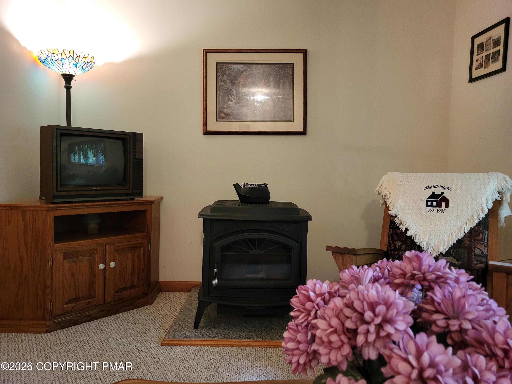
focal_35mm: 26
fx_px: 385
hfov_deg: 67.3
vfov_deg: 53.1
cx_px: 256
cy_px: 192
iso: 400
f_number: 1.8
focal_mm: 5.4
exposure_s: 1/40
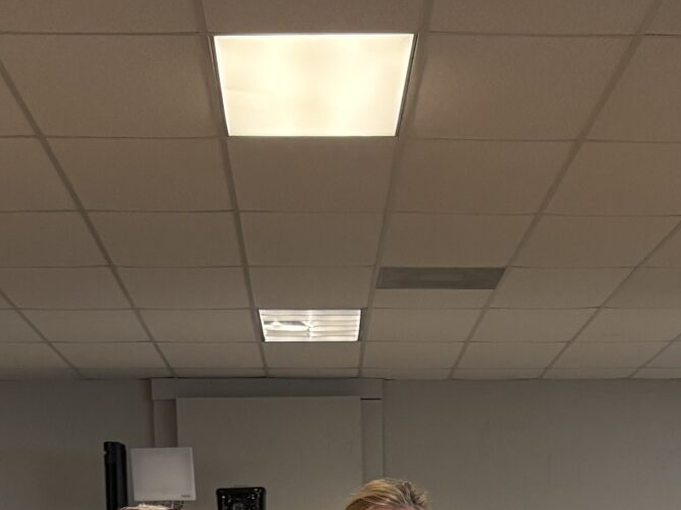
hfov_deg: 19.6
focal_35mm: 100
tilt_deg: -7.4
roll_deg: +1.1
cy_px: 879
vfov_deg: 13.5
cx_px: 424
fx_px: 1967
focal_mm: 5.96
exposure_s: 1/120
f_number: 1.6
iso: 200
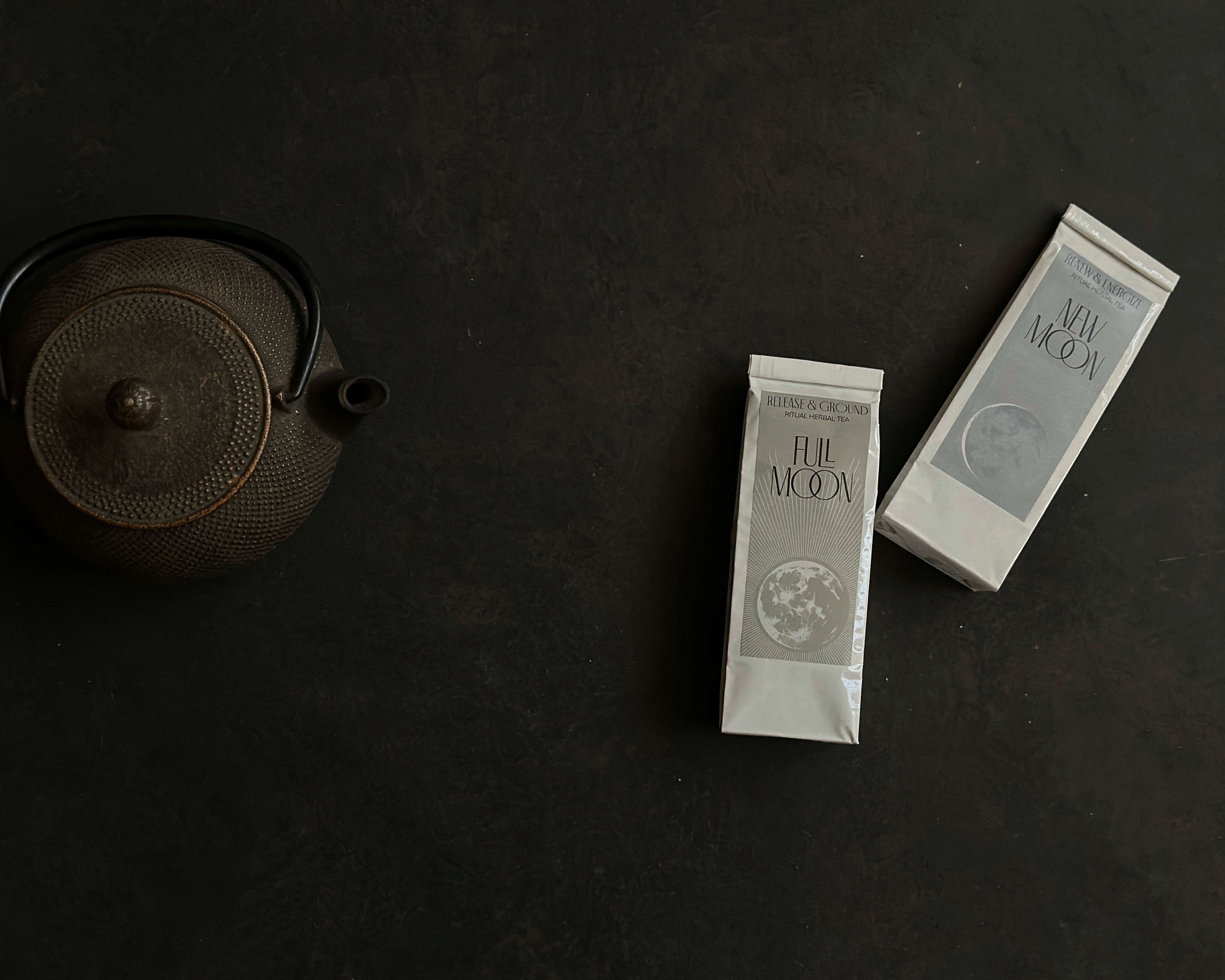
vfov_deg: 29.7
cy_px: 484
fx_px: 1849
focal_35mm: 51
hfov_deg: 36.7
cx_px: 599
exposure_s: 1/42
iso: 400
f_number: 1.78
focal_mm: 6.86
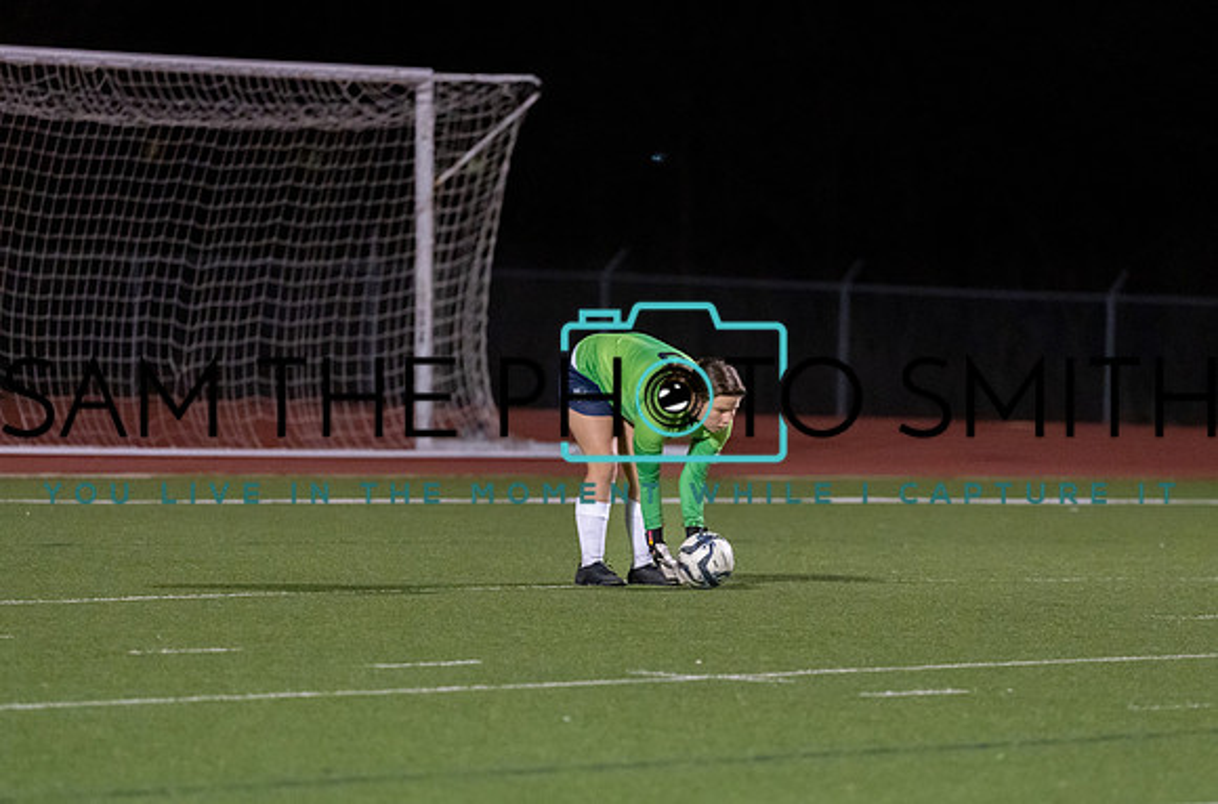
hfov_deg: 7.2
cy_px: 523
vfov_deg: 4.8
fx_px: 9659
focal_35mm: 286
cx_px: 767
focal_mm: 200
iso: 4000
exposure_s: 1/1000
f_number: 2.8
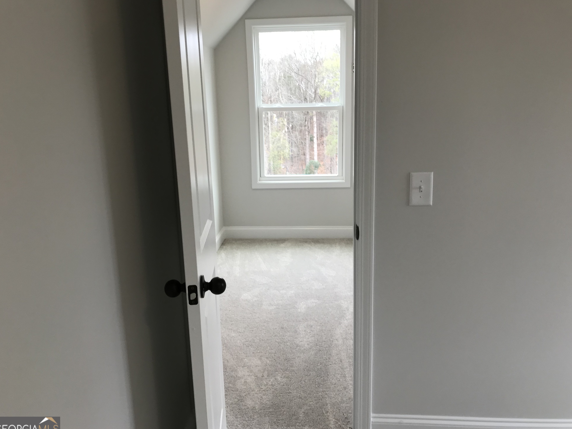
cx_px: 290
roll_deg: +0.9
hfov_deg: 61.7
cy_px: 217
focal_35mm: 29
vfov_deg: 48.2
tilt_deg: -11.9
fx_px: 479
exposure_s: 1/60
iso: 25
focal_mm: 3.99
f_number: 1.8
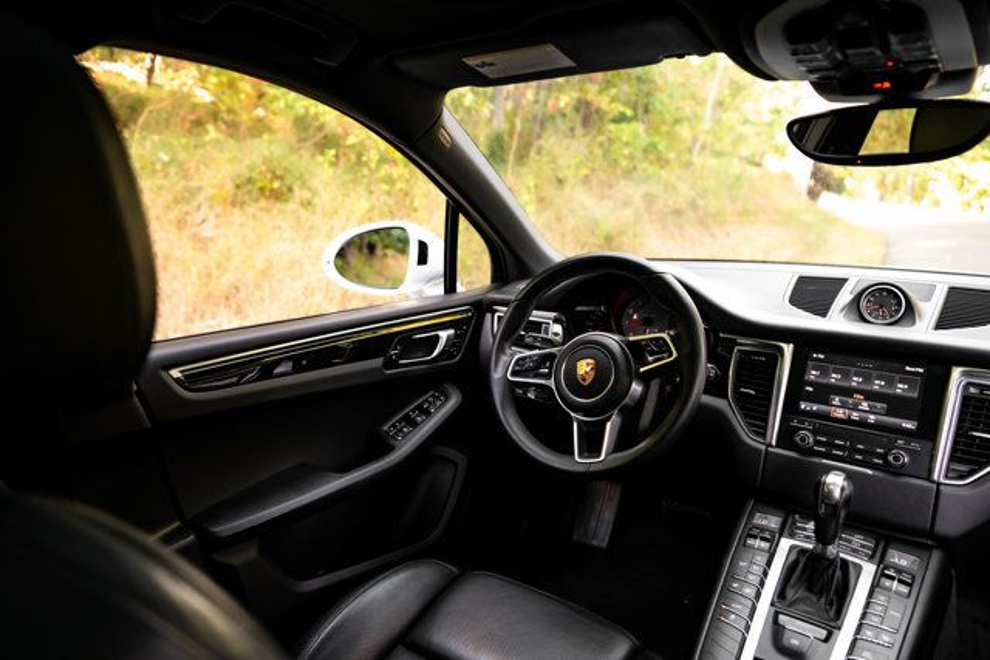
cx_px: 495
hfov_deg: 73.7
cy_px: 330
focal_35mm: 24
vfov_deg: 53.2
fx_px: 660
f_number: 2.8
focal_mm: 24
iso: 1600
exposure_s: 1/200
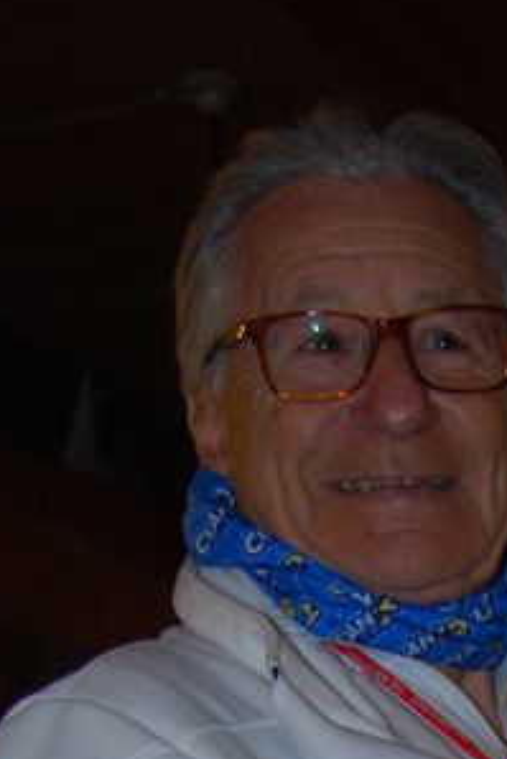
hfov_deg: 10.9
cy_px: 1470
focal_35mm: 121
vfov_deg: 14.4
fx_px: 2553
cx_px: 791
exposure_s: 1/60
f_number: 3.8
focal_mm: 20
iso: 200
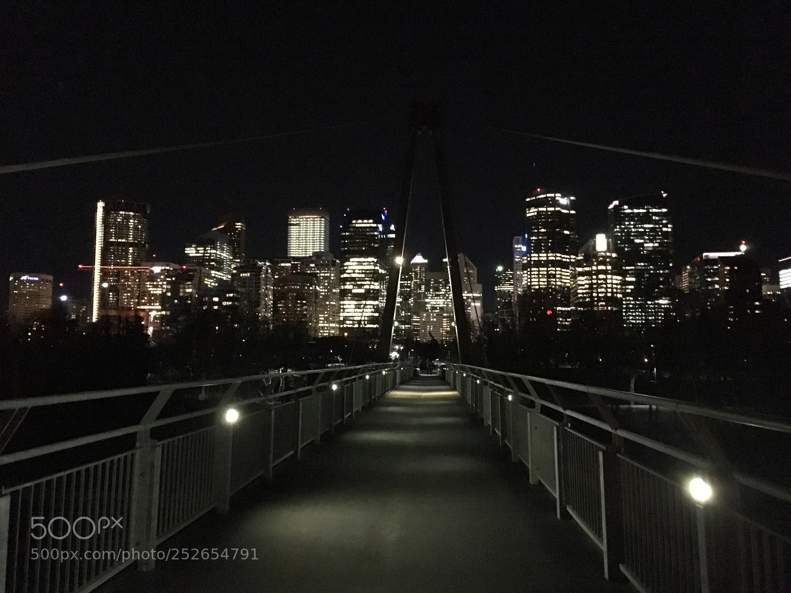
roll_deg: +0.6
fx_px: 663
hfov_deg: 61.7
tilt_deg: +3.6
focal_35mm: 29
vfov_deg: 48.2
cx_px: 396
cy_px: 296
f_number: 2.2
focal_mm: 4.15
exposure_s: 1/15
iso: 2000
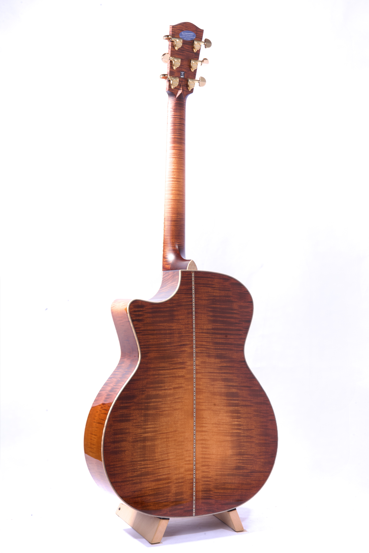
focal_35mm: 66
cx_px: 184
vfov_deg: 30.5
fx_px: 1015
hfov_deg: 20.6
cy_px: 276
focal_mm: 66
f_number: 22
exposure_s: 1/50
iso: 100
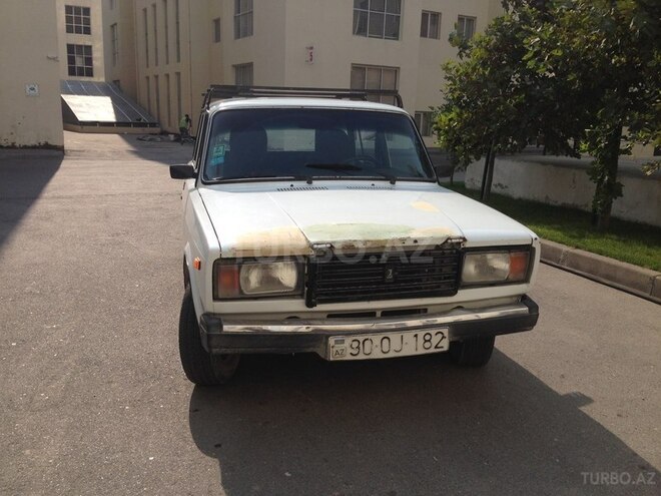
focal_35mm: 33
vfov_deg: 42.9
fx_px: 630
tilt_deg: -12.1
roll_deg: -2.4
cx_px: 330
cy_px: 248
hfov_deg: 55.4
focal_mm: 4.12
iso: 50
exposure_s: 1/1595
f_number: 2.4
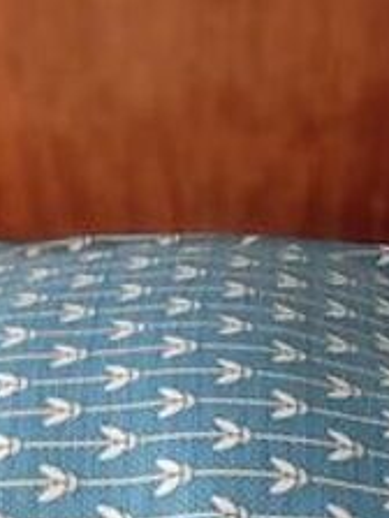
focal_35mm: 149
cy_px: 501
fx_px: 2233
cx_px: 296
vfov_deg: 13.1
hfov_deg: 9.9
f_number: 1.79
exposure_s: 1/33
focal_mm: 4.7
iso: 1166
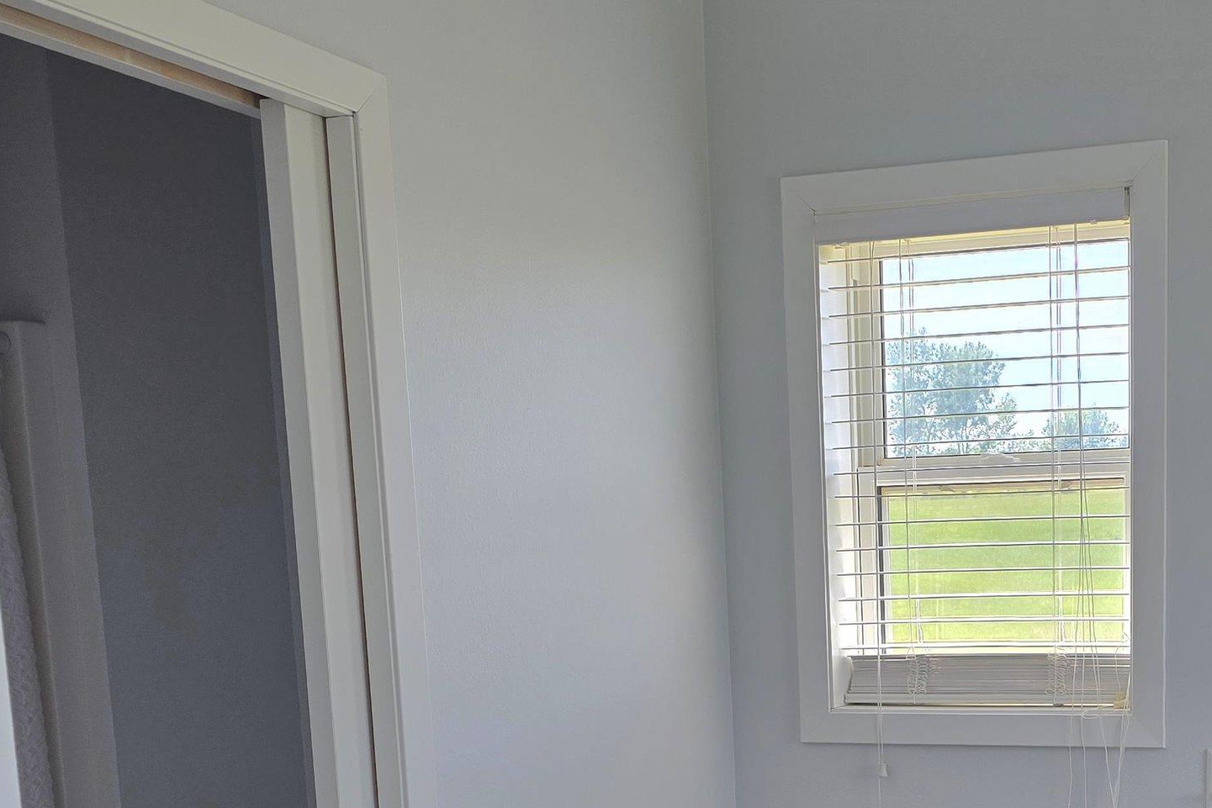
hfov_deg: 37.6
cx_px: 951
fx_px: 1717
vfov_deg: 25.3
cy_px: 794
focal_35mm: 51
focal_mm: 6.3
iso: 40
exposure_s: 1/370
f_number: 1.7
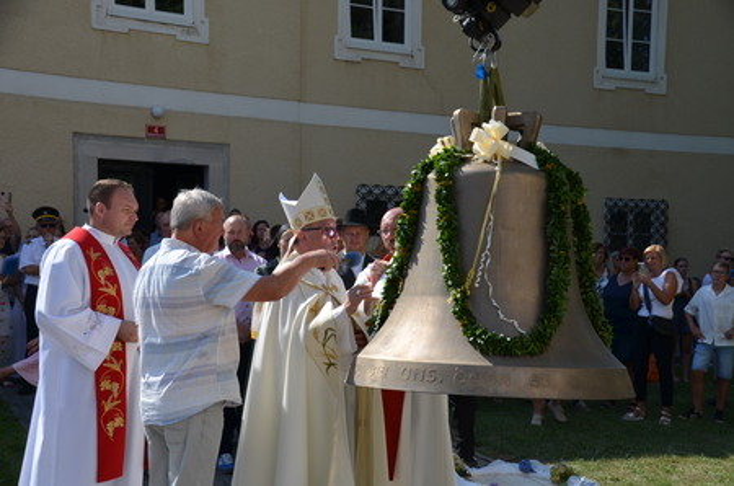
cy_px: 243
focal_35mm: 57
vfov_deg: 23.7
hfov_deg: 35.1
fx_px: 1160
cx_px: 367
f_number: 8
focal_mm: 38
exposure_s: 1/250
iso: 100
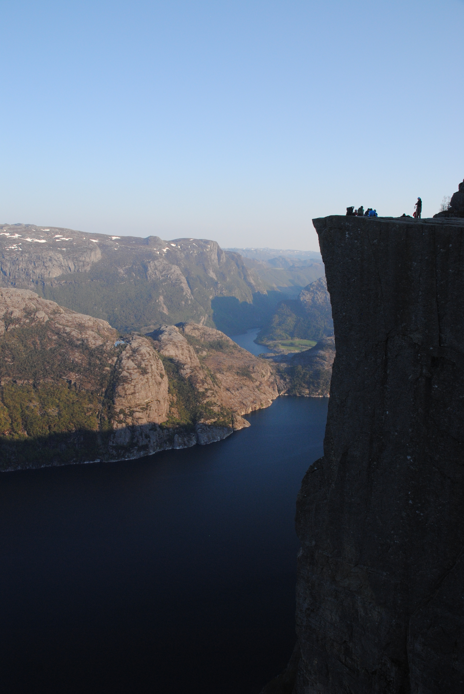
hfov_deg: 40.1
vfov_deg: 57.2
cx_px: 232
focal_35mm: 33
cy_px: 347
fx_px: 636
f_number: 9
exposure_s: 1/320
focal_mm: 22
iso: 400
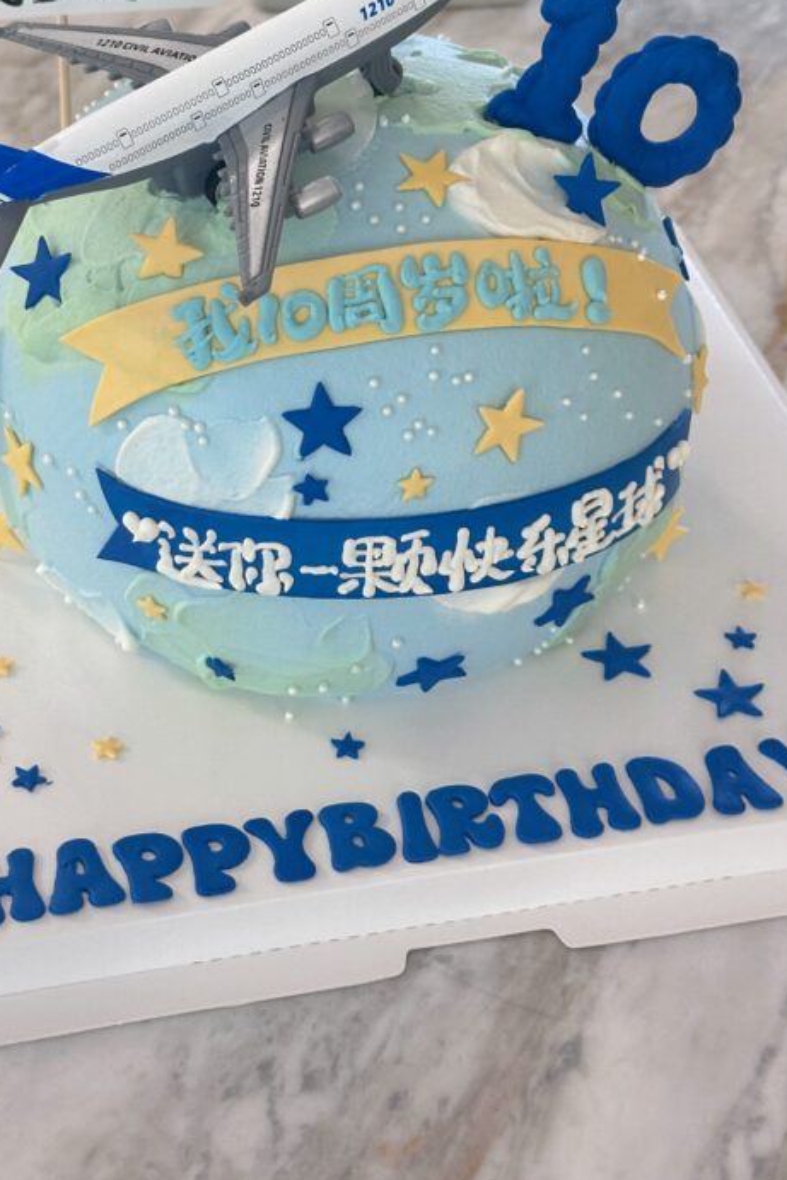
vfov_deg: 27.1
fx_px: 2425
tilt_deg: -35.2
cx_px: 345
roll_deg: -2.6
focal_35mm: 74
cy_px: 343
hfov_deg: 18.4
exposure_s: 1/33
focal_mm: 6.86
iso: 200
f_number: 1.78
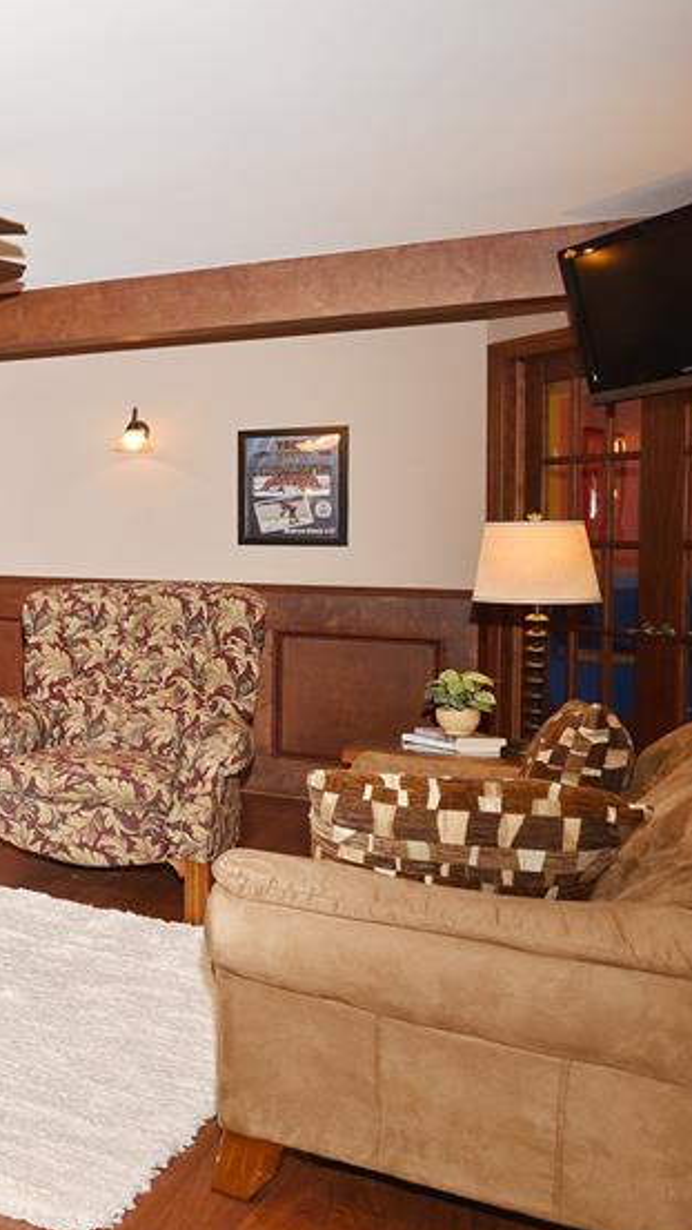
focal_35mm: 33
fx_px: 1077
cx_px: -412
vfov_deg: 59.5
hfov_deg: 24.8
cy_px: 626
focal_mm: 17
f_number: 7.1
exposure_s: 1/60
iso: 320
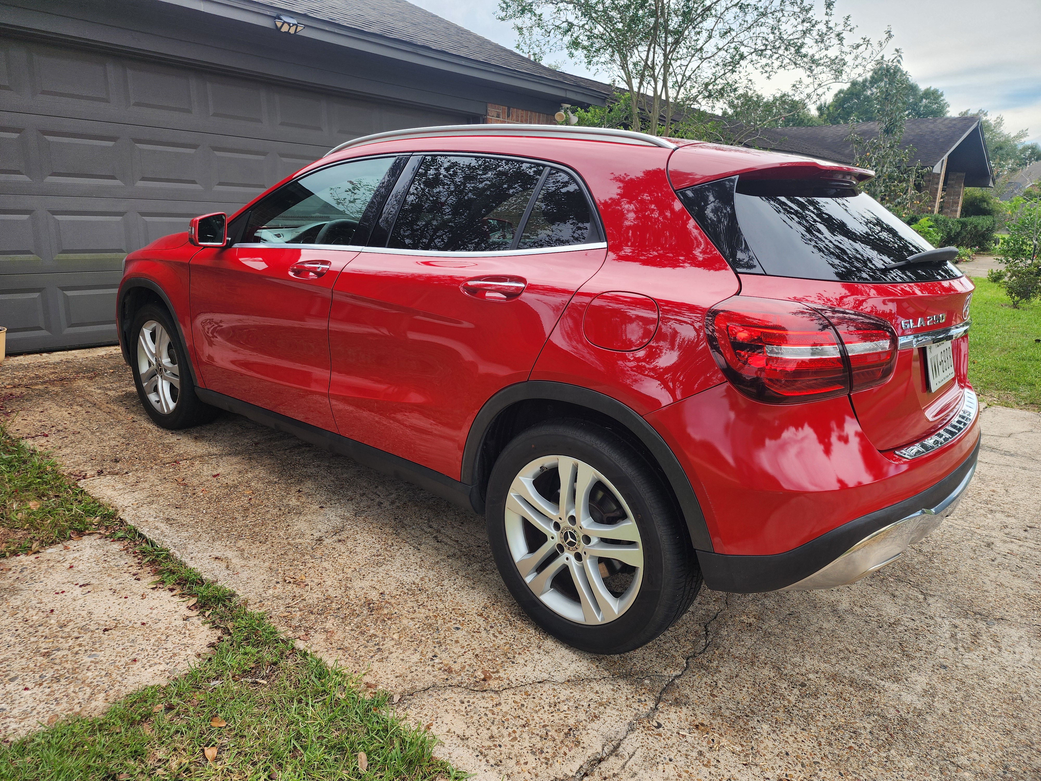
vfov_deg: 58.9
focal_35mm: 23
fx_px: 692
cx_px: 520
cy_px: 390
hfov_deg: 73.9
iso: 12
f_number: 1.8
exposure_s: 1/254
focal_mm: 6.4
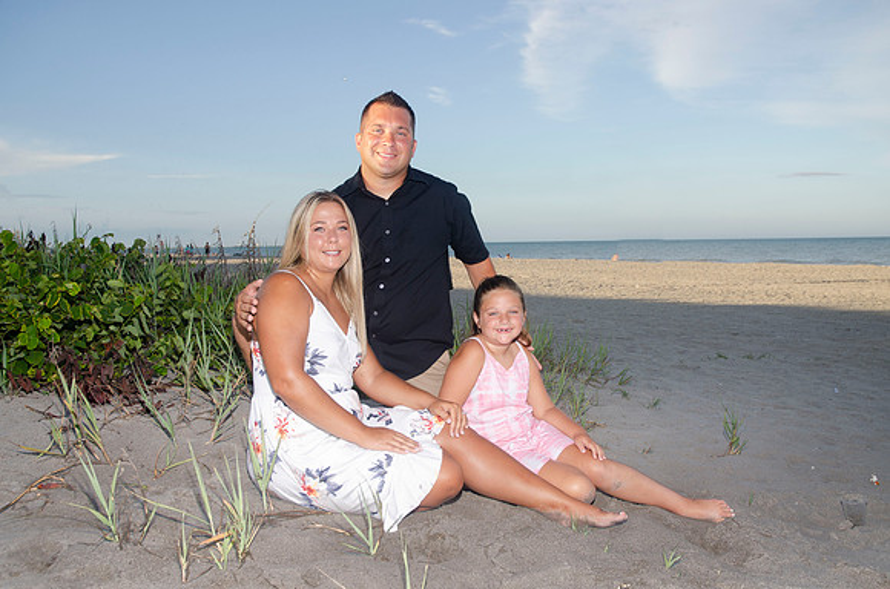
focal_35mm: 36
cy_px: 294
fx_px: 888
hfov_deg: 53.2
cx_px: 445
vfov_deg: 36.7
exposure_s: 1/250
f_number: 5.6
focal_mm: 24
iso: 100
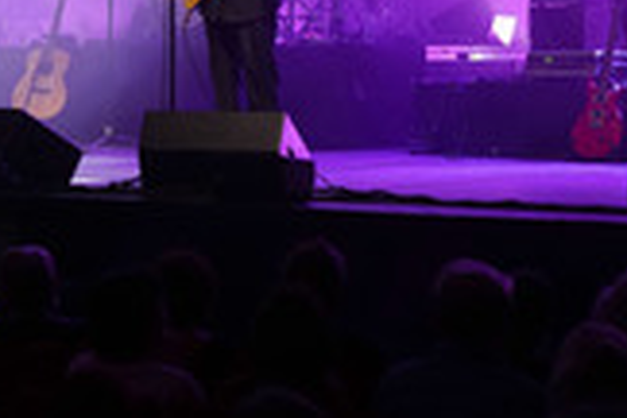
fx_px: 2421
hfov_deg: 14.5
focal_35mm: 139
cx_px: -17
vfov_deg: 9.8
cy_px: -31
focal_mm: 50
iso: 1600
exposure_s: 1/160
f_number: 5
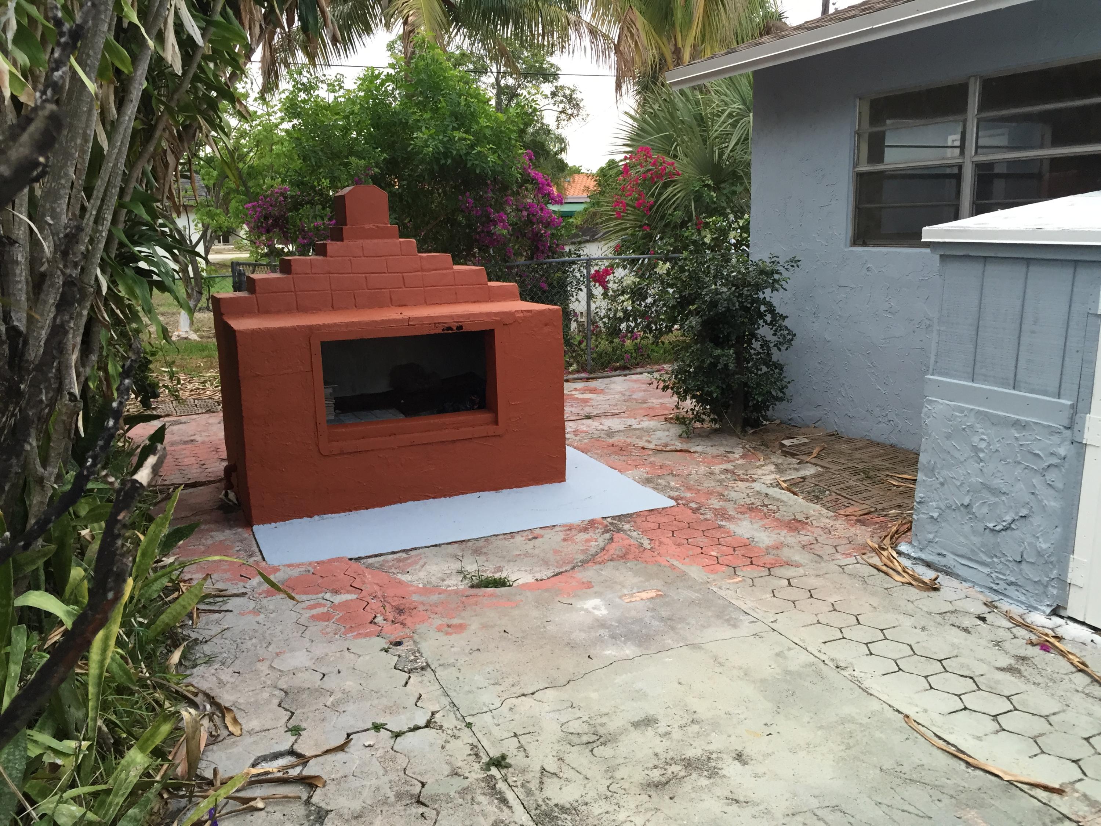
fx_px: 922
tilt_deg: -10.7
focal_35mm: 29
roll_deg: +1.8
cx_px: 550
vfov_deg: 48.2
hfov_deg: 61.7
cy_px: 413
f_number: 2.2
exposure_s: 1/30
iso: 32
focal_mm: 4.15
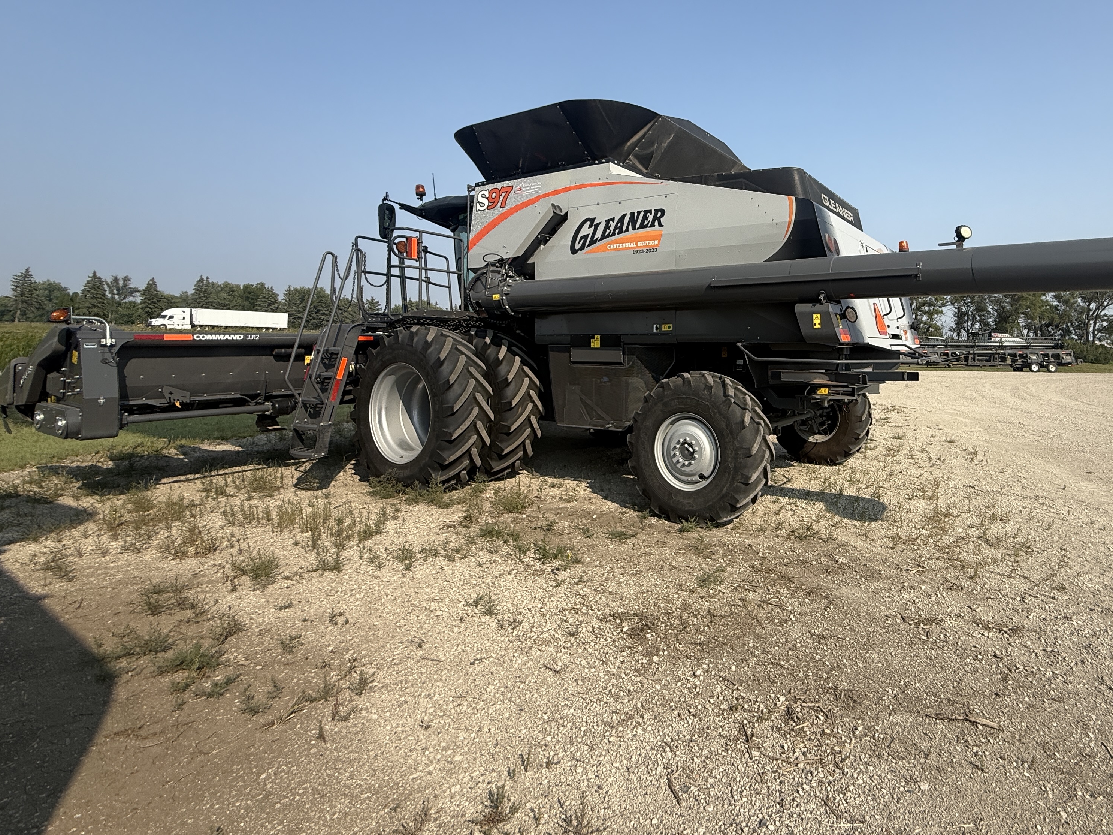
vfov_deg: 68.0
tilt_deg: +3.0
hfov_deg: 82.0
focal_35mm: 19
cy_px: 332
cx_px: 736
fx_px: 611
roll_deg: -2.9
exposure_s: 1/1656
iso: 50
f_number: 2.2
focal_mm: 2.22
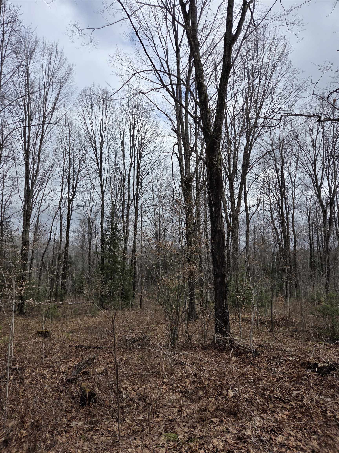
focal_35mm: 23
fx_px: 300
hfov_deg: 58.9
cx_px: 170
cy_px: 226
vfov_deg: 73.9
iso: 80
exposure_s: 1/4365
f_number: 1.8
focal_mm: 5.4
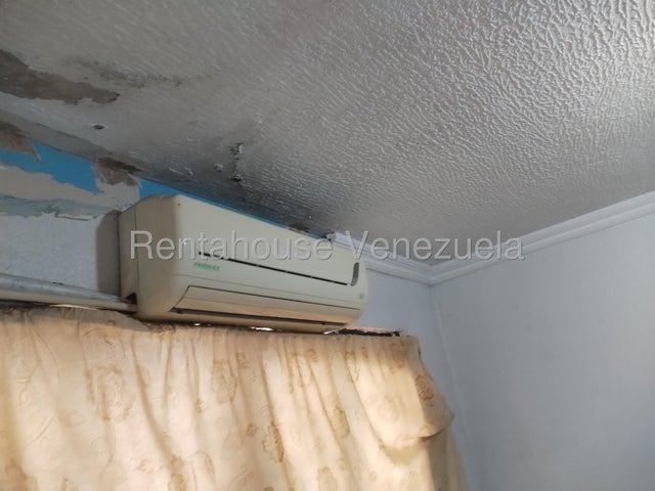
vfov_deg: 48.2
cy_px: 246
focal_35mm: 29
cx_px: 328
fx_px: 549
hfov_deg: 61.7
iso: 347
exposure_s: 1/33.3
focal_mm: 4.75
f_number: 1.8
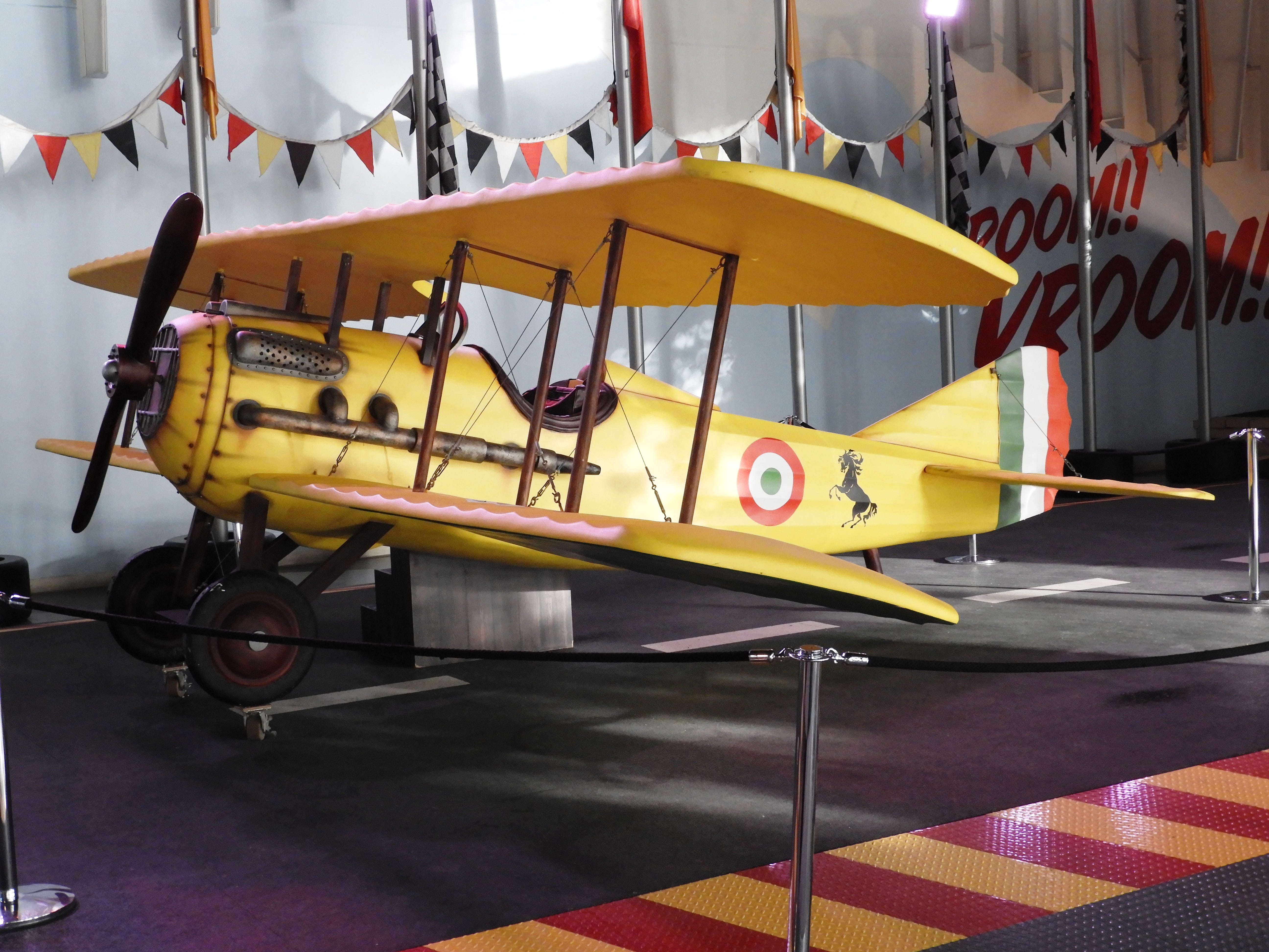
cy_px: 476
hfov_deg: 38.2
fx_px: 1833
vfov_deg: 29.1
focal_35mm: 50
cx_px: 634
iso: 400
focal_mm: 9
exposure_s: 1/30
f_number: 4
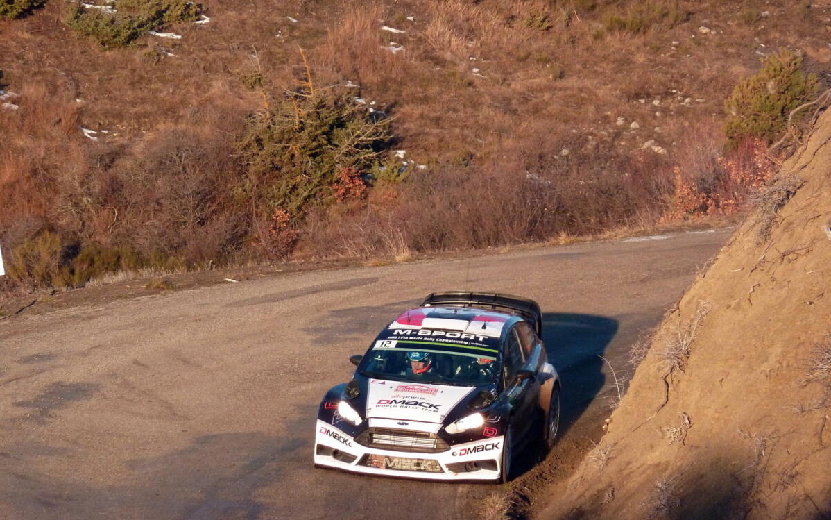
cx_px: 416
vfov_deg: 5.1
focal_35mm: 257
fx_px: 5821
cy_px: 227
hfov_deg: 8.2
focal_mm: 39.7
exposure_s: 1/640
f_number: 4.7
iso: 400
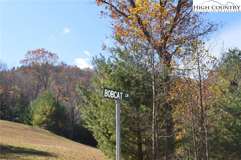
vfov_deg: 25.7
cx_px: 120
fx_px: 351
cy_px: 80
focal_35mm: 52
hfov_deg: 37.9
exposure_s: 1/200
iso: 100
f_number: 5.6
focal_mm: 35
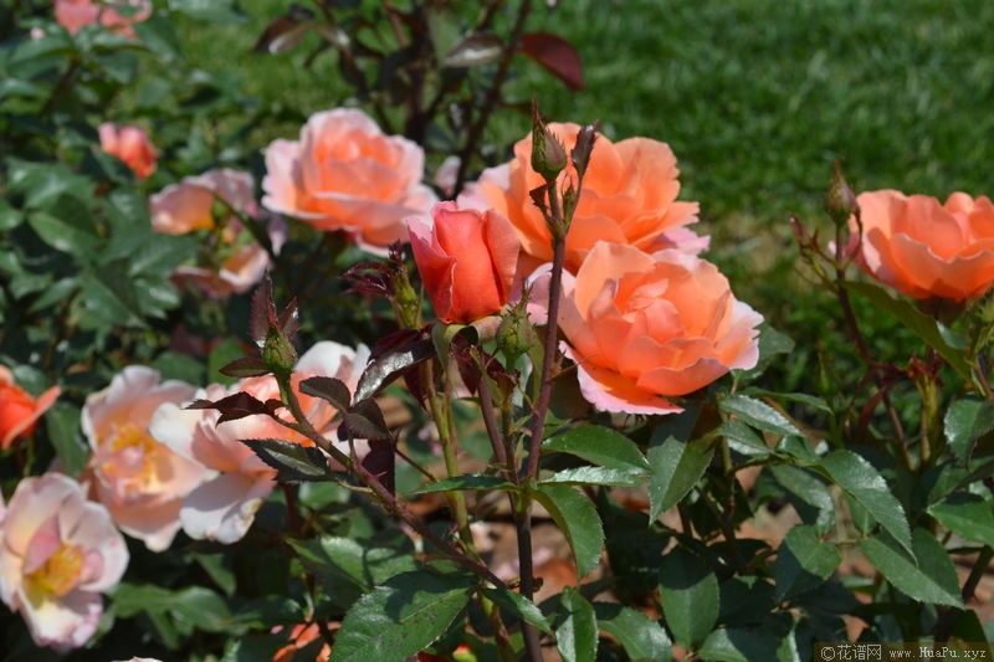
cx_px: 497
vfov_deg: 21.6
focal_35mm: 63
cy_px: 331
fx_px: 1739
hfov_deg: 31.9
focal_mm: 42
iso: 100
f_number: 9
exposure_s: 1/320
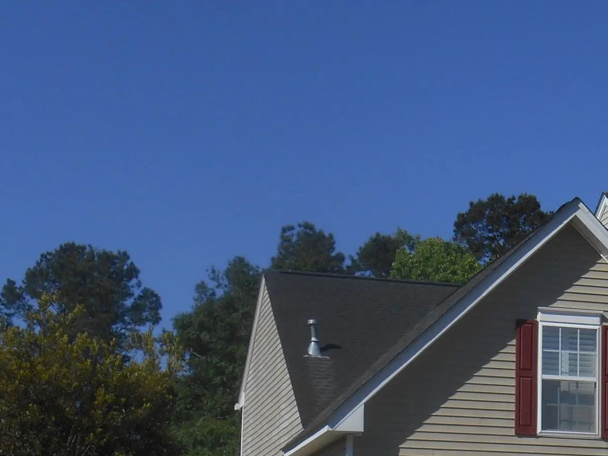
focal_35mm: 88
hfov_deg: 21.7
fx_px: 1546
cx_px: 558
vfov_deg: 16.6
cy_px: 400
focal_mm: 6.3
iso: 80
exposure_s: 1/1600
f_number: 3.7
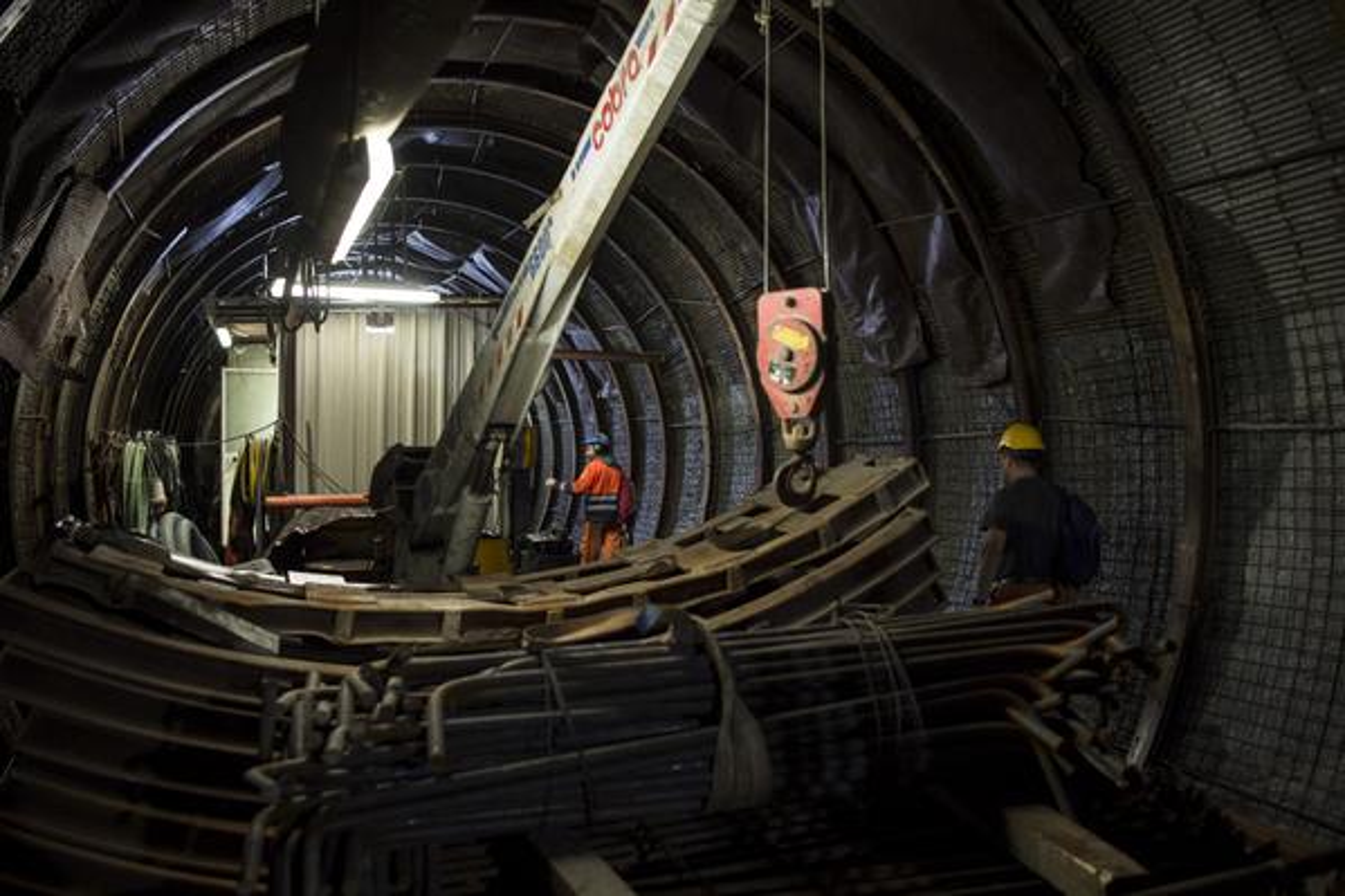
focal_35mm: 28
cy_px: 448
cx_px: 672
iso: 1250
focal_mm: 28
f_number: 3.2
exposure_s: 1/100
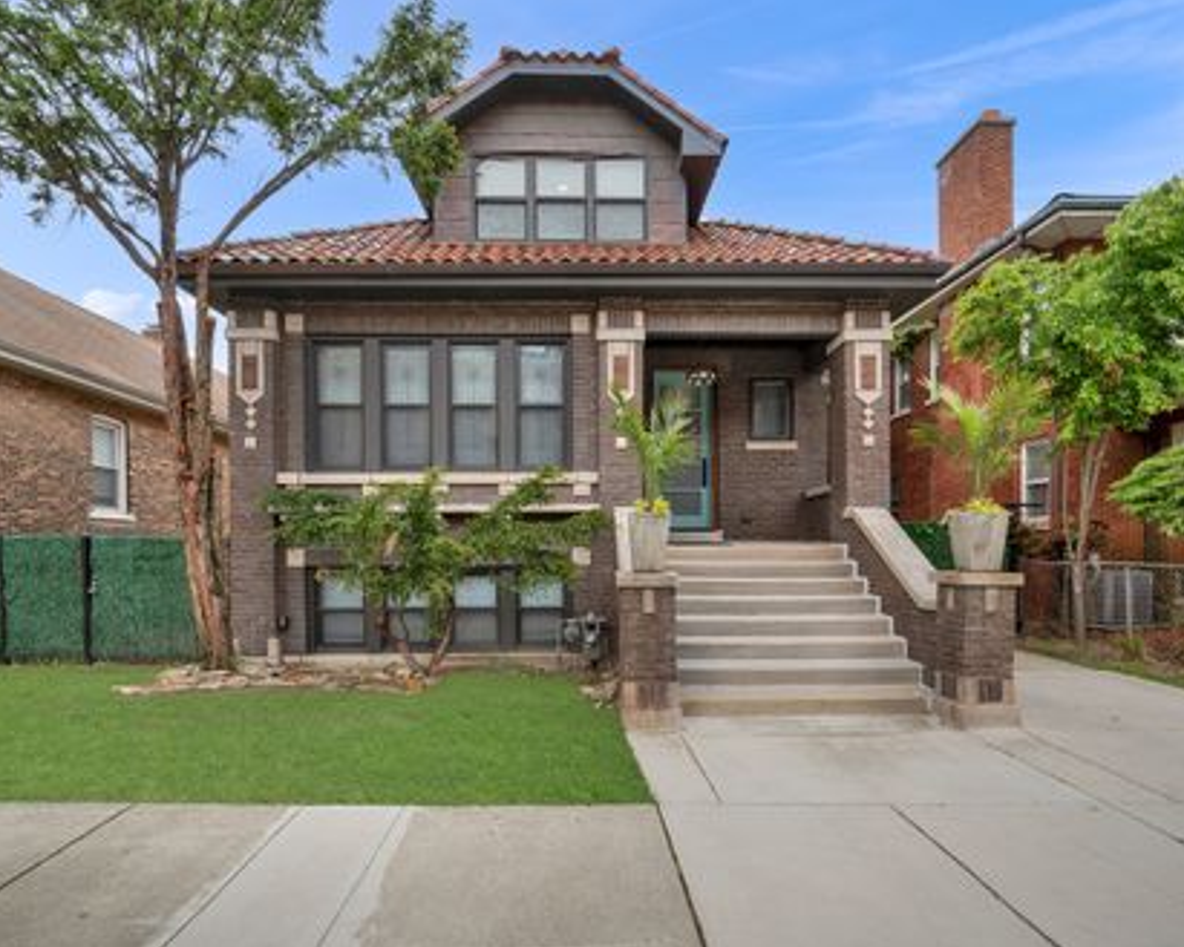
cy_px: 475
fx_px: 561
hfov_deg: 93.1
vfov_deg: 80.4
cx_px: 573
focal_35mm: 16
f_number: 6.3
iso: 400
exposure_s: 1/500
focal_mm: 14
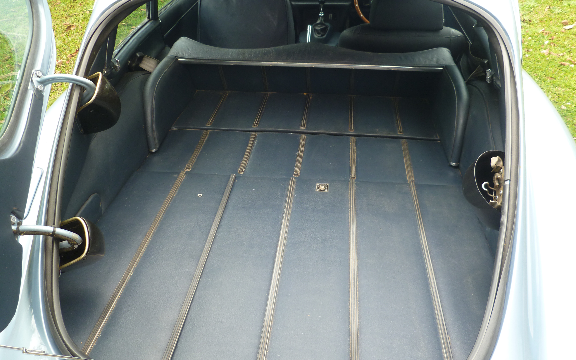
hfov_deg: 62.9
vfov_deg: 41.8
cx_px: 288
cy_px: 163
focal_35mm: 30
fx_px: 471
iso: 80
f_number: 3.3
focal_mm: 5
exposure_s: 1/50
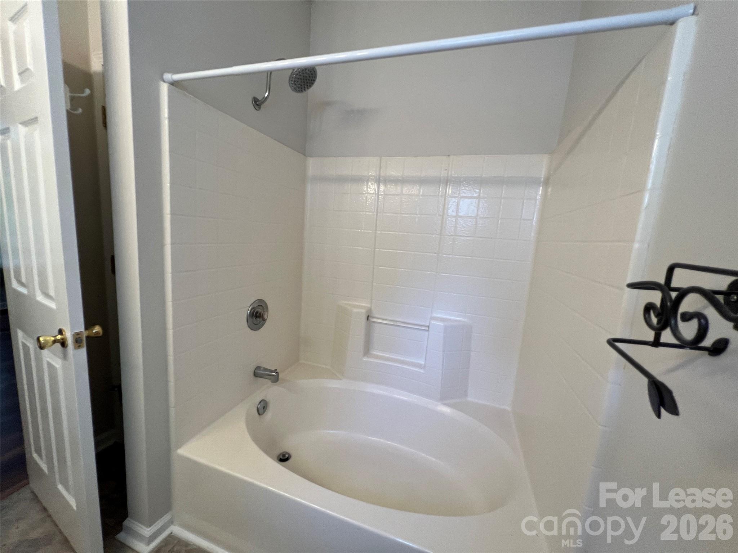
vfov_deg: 89.9
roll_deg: -3.9
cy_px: 276
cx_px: 369
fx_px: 277
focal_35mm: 13
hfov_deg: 106.2
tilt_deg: -8.3
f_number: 1.8
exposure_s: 1/120
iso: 160
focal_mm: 1.57
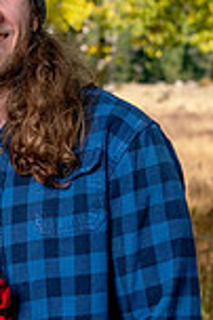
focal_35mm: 148
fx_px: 1316
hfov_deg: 9.1
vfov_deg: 13.8
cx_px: -61
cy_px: 263
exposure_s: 1/1250
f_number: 4.5
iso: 160
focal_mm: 50
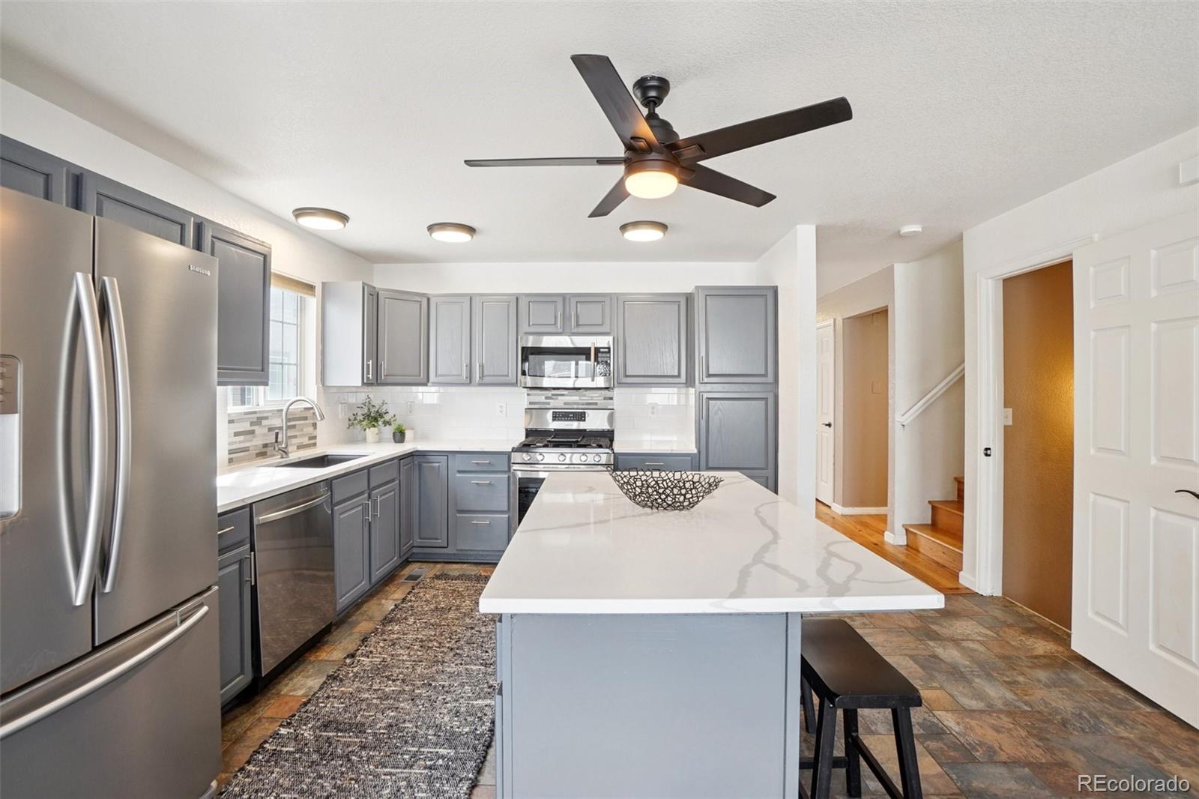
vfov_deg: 77.3
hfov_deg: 100.4
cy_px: 400
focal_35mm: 15
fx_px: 499
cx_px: 600
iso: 400
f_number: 8
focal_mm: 10
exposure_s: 1/25
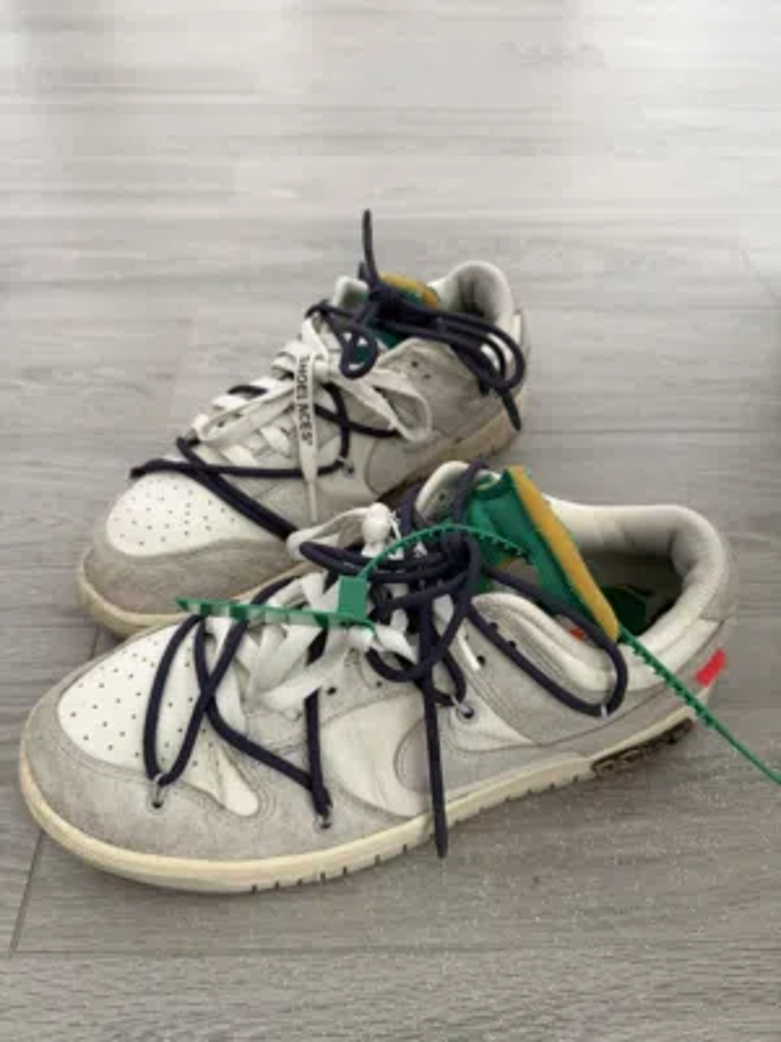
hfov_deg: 56.8
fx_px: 722
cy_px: 521
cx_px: 390
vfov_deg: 71.6
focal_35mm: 24
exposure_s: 1/60
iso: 400
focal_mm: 6.76
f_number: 1.78
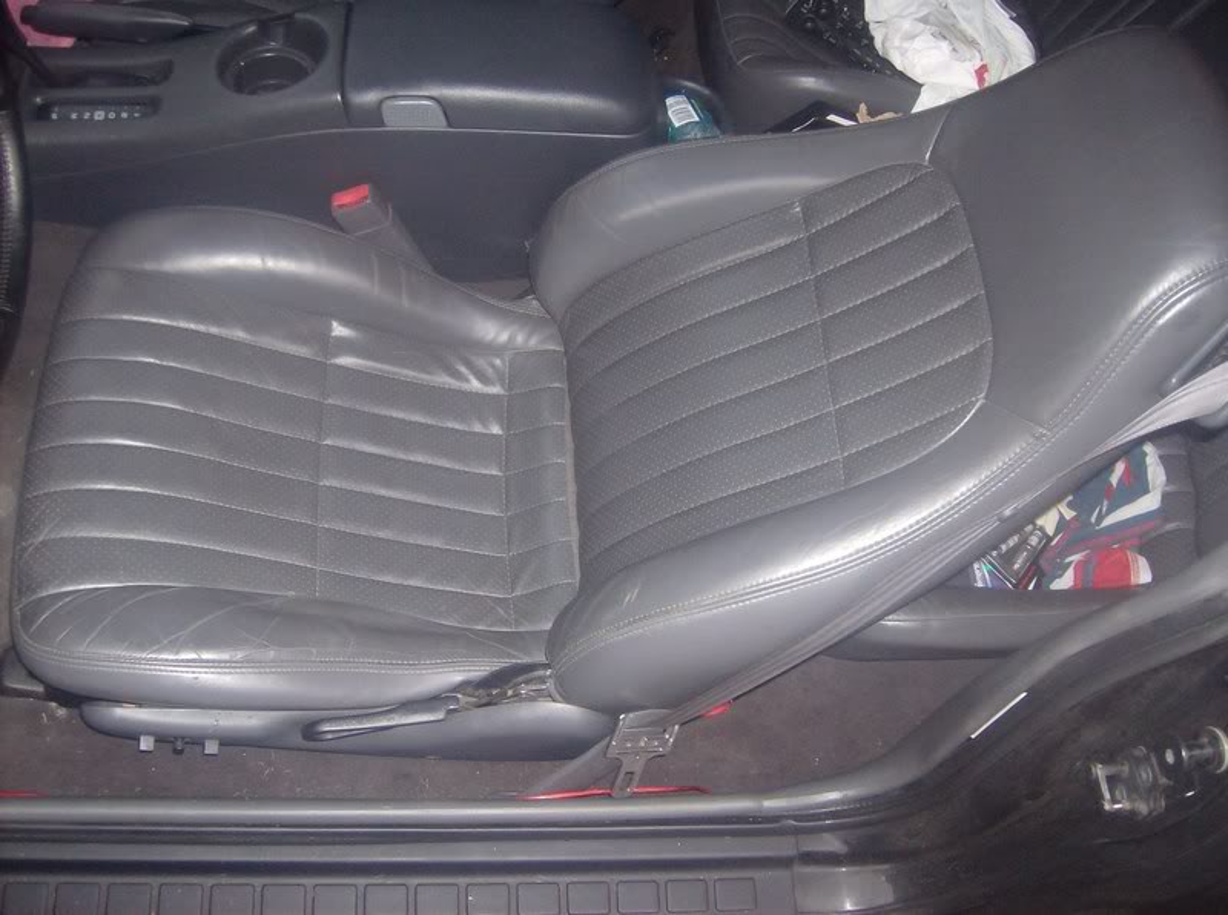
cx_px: 614
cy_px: 458
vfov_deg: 39.5
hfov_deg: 51.5
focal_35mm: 36
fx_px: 1274
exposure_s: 1/60
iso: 200
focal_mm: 6
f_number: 2.8
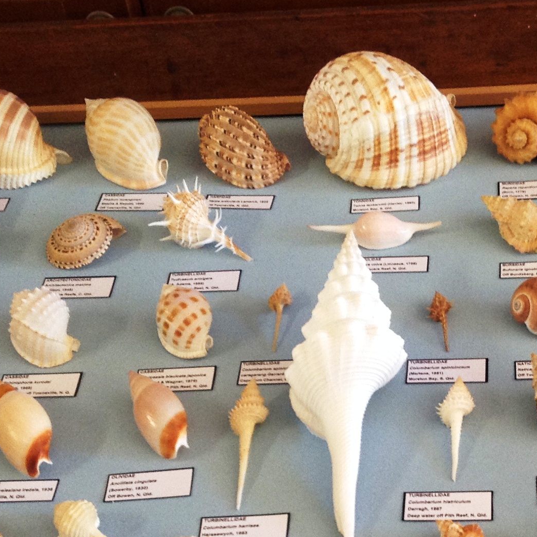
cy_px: 484
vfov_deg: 23.4
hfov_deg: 23.7
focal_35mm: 72
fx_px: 1264
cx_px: 411
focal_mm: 3.3
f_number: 2.4
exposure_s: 1/24
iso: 64
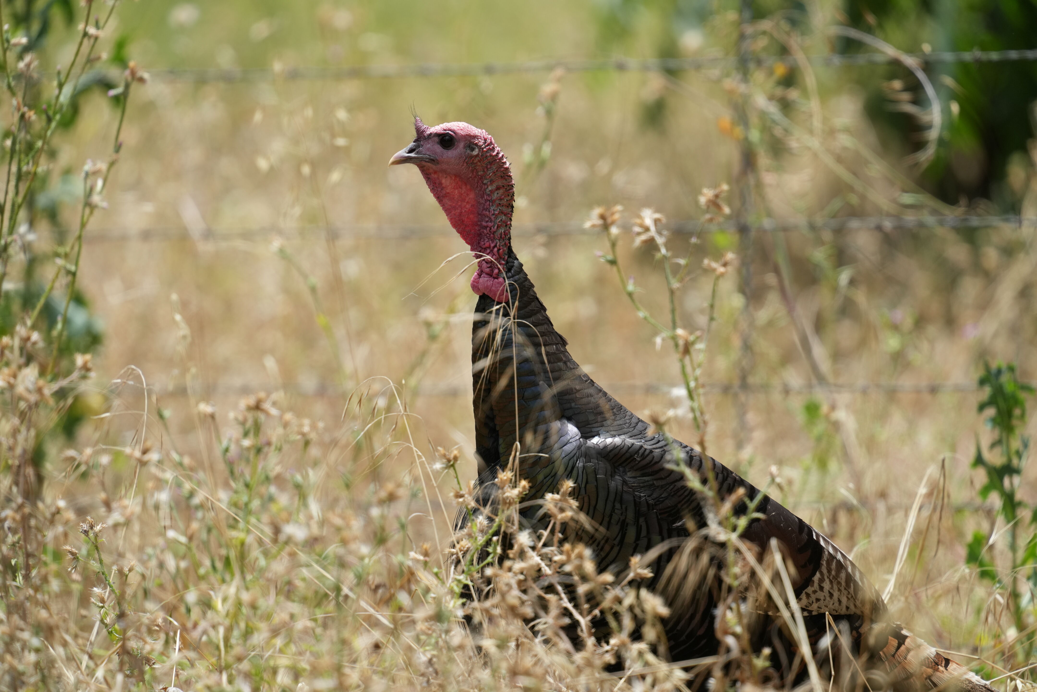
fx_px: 17282
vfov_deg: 2.3
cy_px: 346
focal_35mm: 600
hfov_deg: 3.4
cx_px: 518
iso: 640
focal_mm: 600
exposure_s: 1/1250
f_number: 5.6
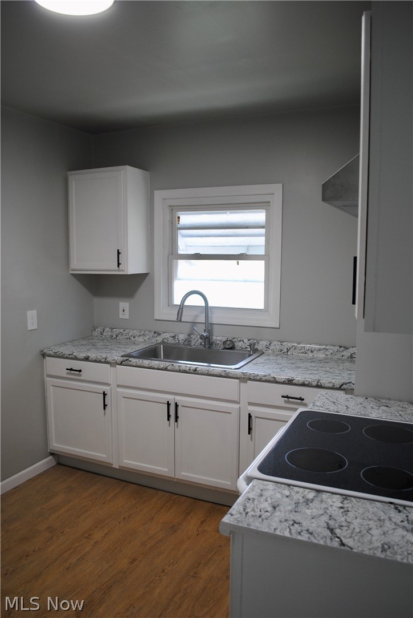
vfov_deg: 67.3
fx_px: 463
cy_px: 309
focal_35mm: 27
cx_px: 206
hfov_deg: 48.1
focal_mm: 18
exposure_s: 1/30
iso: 200
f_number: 3.5
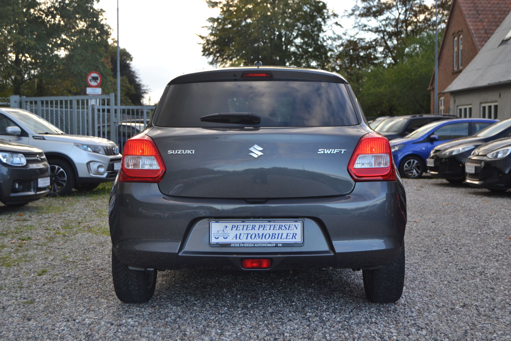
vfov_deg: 26.5
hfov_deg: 38.9
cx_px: 256
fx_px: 724
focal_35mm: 51
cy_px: 170
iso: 160
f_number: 5.6
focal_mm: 34
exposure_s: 1/125
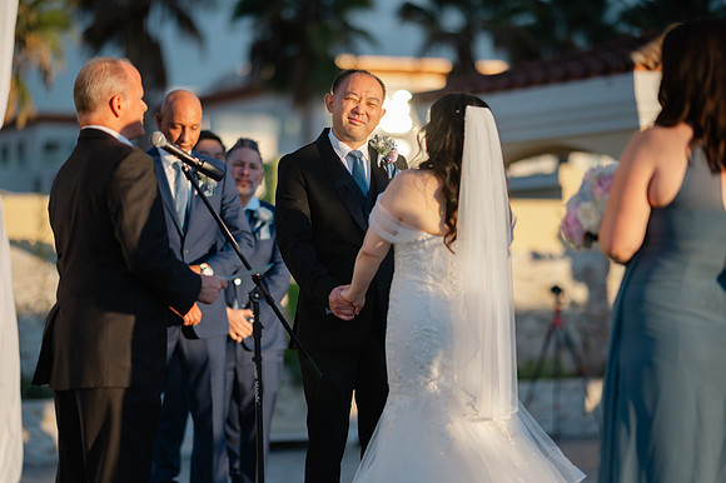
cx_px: 363
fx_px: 2116
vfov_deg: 13.0
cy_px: 242
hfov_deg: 19.5
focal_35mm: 105
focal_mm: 105
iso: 100
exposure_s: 1/5000
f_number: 1.4
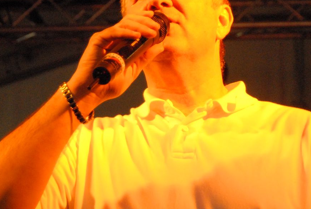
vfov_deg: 9.0
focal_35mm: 152
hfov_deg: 13.5
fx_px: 1314
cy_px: 22
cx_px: 180
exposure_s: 1/90
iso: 1600
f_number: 5
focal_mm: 55
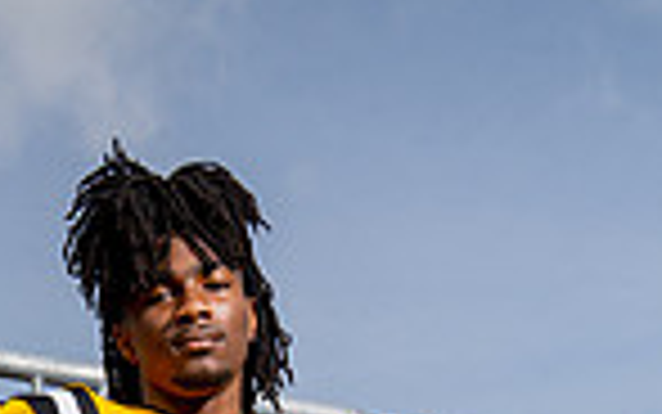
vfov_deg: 13.7
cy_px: 918
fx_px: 1354
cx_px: 144
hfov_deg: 27.0
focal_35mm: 75
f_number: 9
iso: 100
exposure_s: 1/250
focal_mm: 24
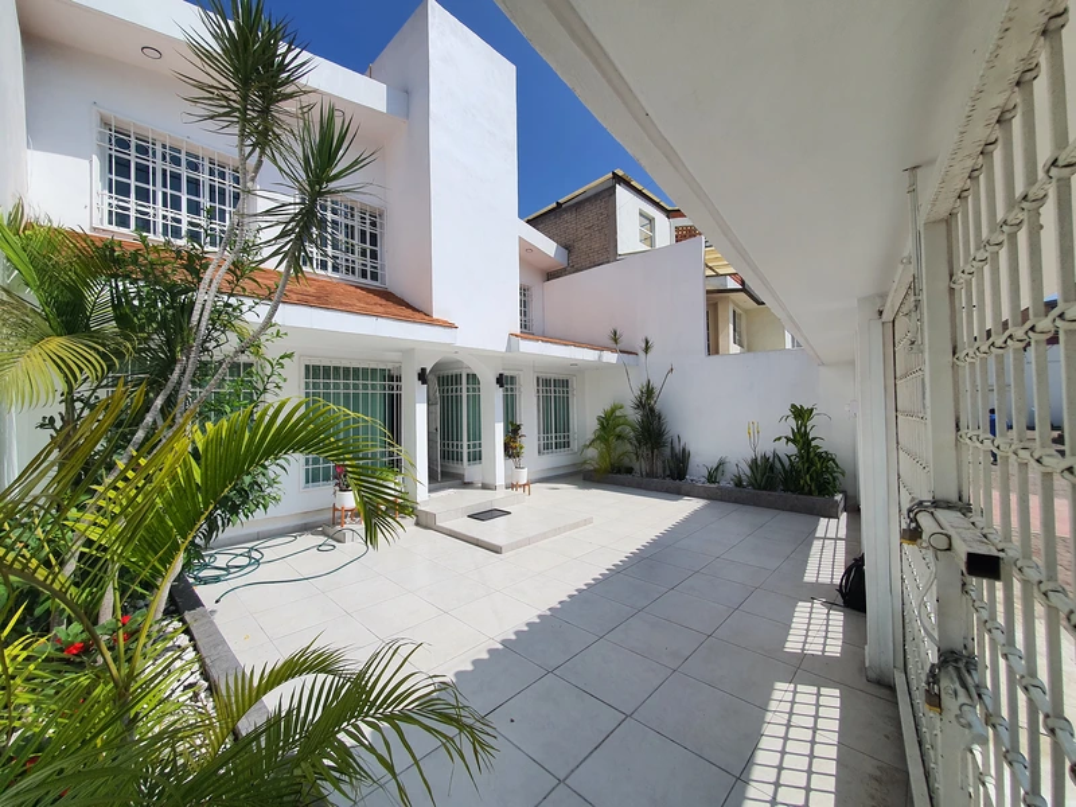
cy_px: 404
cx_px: 538
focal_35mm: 13
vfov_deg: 89.9
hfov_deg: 106.2
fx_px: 404
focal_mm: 1.8
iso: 50
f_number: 2.2
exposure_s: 1/1412
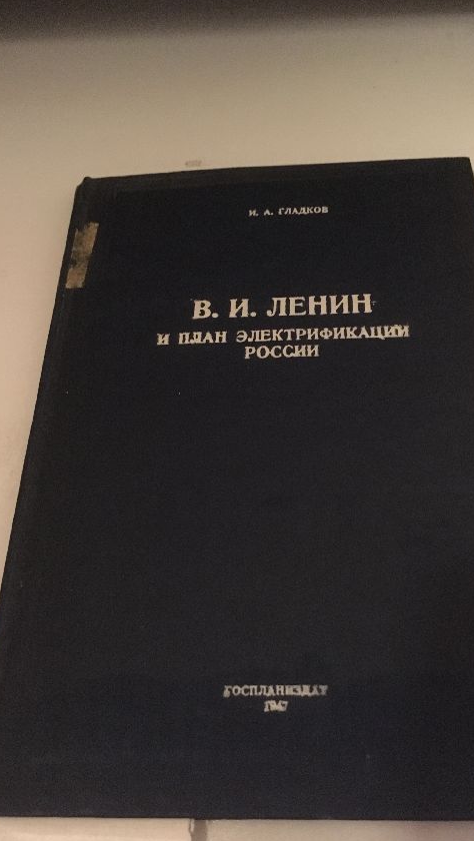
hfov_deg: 36.7
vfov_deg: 61.0
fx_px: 715
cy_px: 423
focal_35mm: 32
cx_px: 261
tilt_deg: -65.1
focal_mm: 4.15
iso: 500
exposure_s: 1/17
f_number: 2.2
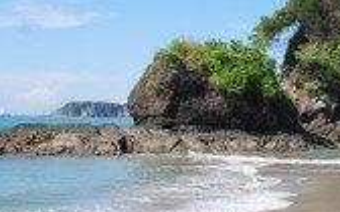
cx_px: 354
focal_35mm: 74
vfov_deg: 17.5
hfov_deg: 26.1
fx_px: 686
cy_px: 43
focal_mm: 18
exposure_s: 1/250
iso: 100
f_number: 8
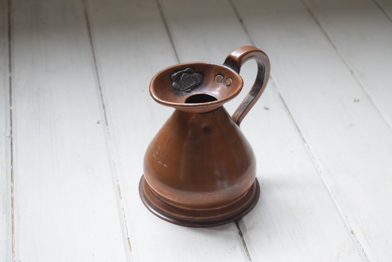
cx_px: 196
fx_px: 850
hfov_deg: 26.0
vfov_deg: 17.5
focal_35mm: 78
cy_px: 131
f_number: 6.3
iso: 800
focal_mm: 52
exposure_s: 1/160
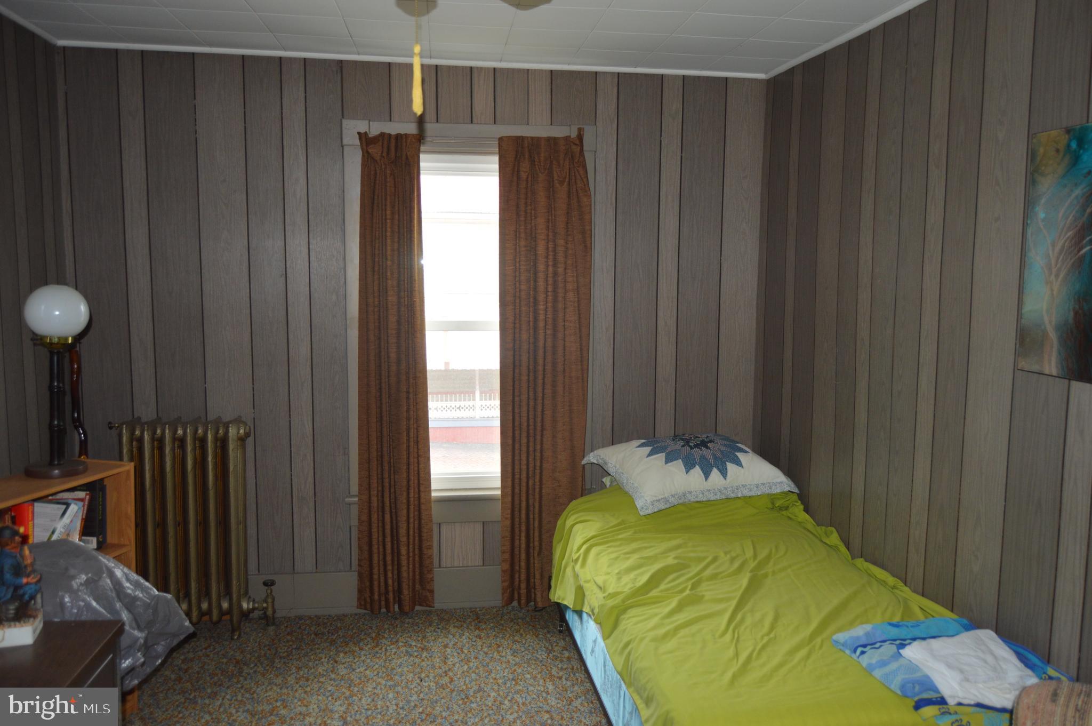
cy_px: 363
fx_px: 818
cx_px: 546
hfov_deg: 67.4
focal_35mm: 27
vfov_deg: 47.8
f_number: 3.5
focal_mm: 18
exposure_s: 1/60
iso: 400
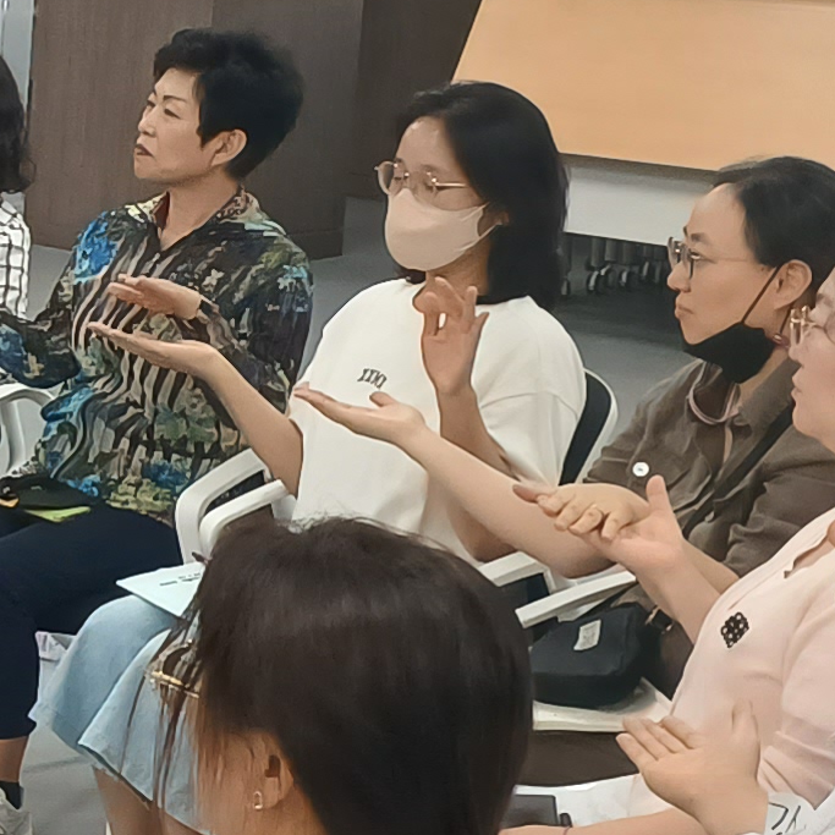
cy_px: 231
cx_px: -978
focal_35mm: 119
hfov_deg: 12.4
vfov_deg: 14.6
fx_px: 3248
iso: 160
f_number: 1.8
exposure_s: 1/60
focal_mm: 5.06
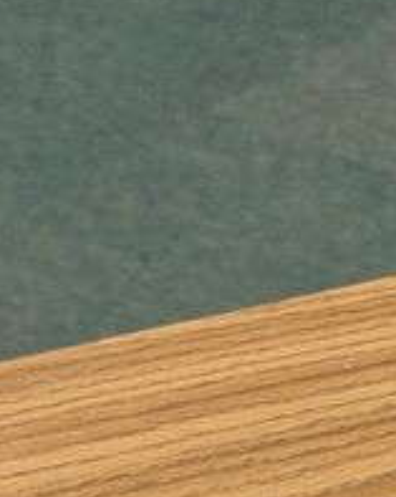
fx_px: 3583
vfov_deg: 7.6
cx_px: 159
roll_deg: -7.5
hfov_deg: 6.3
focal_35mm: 244
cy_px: 991
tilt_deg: -35.8
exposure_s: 1/238
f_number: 1.78
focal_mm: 6.76
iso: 64
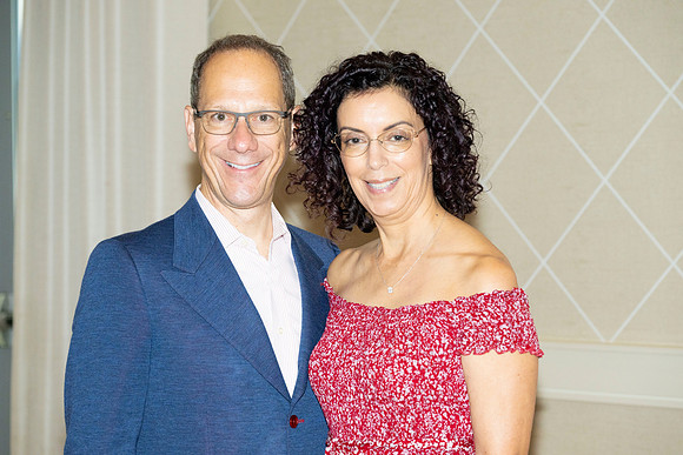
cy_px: 228
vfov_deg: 14.2
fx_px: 1828
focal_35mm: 96
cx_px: 341
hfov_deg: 21.2
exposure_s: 1/160
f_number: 5.6
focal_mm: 95
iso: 800
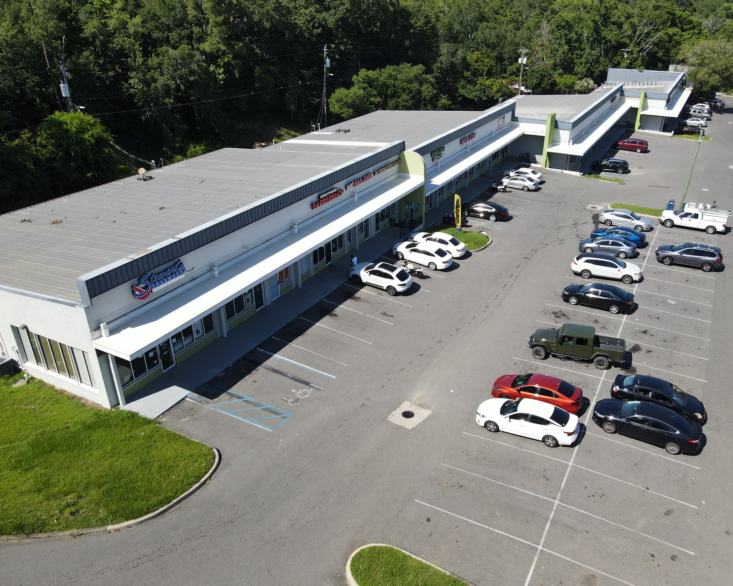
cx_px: 403
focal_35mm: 26
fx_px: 564
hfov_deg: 65.9
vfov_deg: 54.9
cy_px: 285
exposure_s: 1/640
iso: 100
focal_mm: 4.5
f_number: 2.8
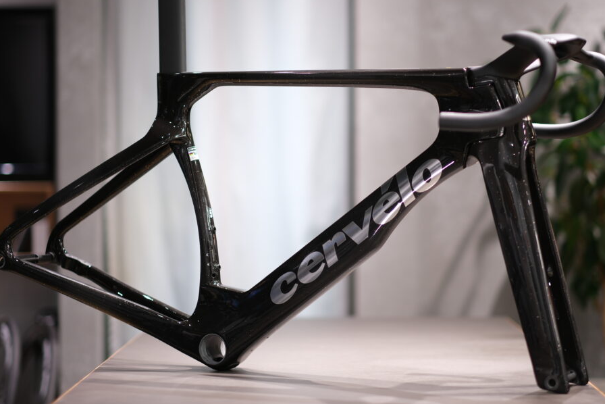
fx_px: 1614
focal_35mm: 96
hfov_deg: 21.2
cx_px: 321
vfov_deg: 14.3
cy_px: 190
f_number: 1.2
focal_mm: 56
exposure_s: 1/30
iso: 125
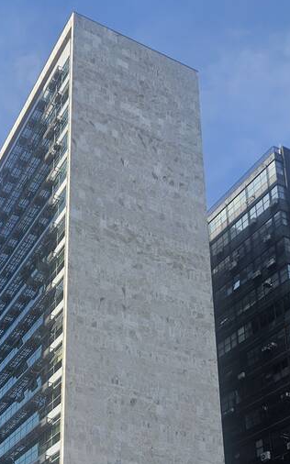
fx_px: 658
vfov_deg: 35.4
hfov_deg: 23.9
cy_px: 458
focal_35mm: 52
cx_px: 9
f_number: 1.8
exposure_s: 1/1148
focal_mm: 5.4
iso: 25
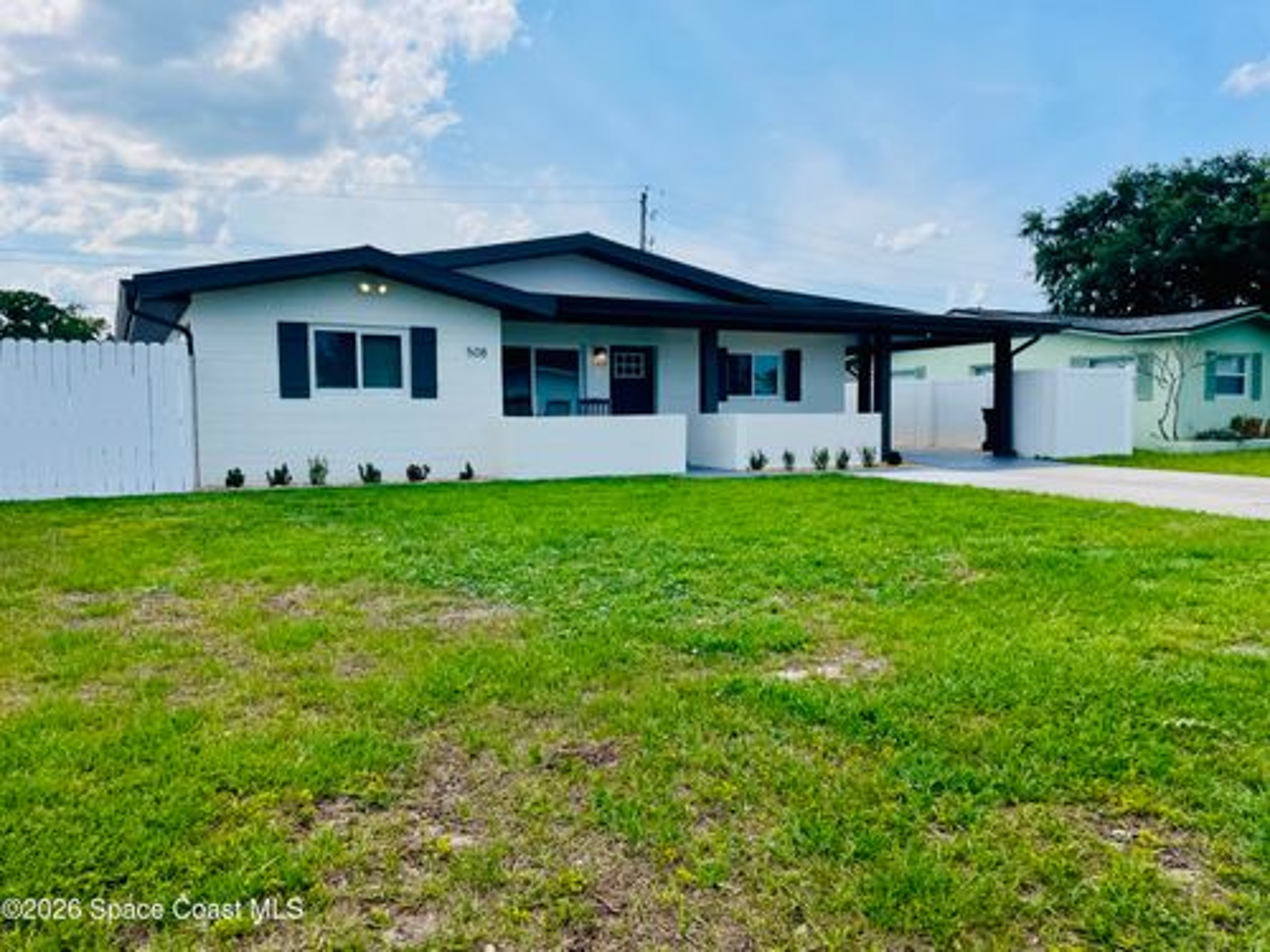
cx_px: 635
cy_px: 476
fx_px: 954
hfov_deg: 67.3
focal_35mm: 26
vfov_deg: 53.1
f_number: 1.6
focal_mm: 4.2
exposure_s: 1/9804
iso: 32
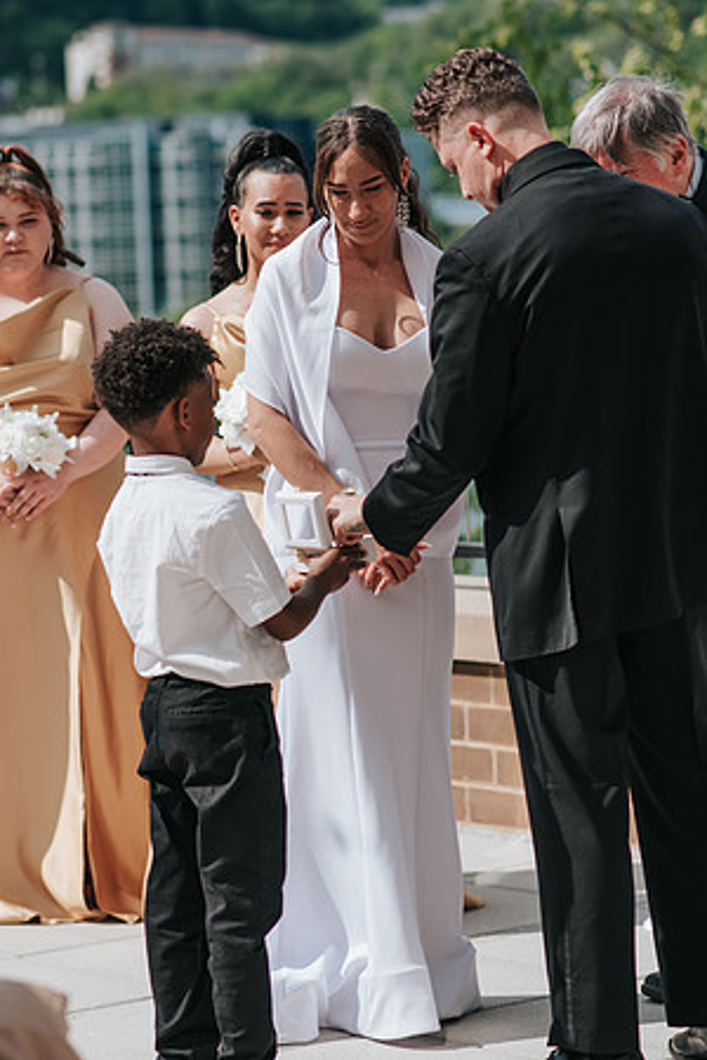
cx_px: 354
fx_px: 3756
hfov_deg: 10.8
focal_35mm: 128
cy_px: 530
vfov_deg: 16.1
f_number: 2.8
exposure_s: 1/2000
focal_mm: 85
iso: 100
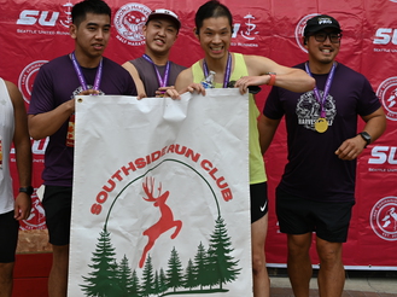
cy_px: 89
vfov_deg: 22.1
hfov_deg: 29.4
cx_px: 168
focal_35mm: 66
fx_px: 756
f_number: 5.6
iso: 100
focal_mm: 41
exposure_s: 1/250
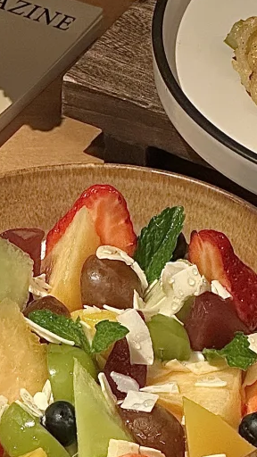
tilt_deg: -35.4
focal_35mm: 236
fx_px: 2859
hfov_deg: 5.1
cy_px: -21
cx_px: 104
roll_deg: -0.5
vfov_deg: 9.1
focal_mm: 9
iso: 250
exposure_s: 1/100
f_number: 2.8
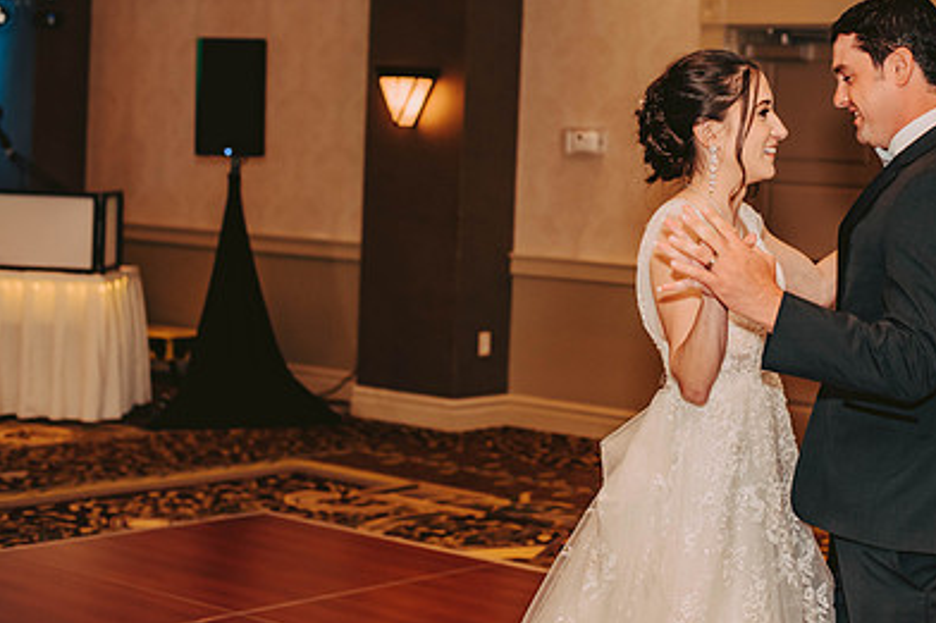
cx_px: 671
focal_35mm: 74
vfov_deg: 18.4
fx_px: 1923
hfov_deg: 27.1
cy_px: 209
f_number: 2.5
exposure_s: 1/125
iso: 800
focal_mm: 50
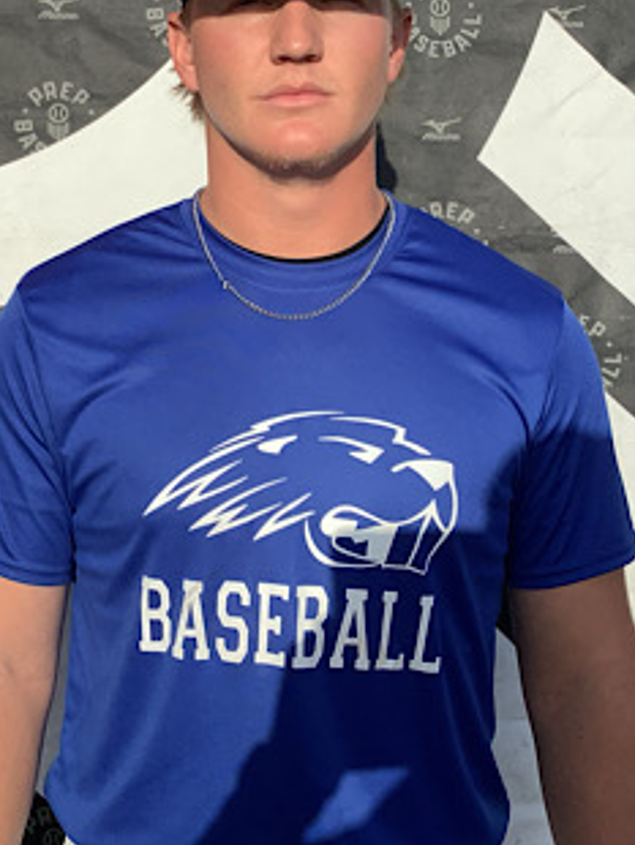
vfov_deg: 46.2
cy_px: 303
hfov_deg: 35.9
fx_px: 977
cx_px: 251
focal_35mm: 40
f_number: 2.4
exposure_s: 1/1664
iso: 25
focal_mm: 3.3
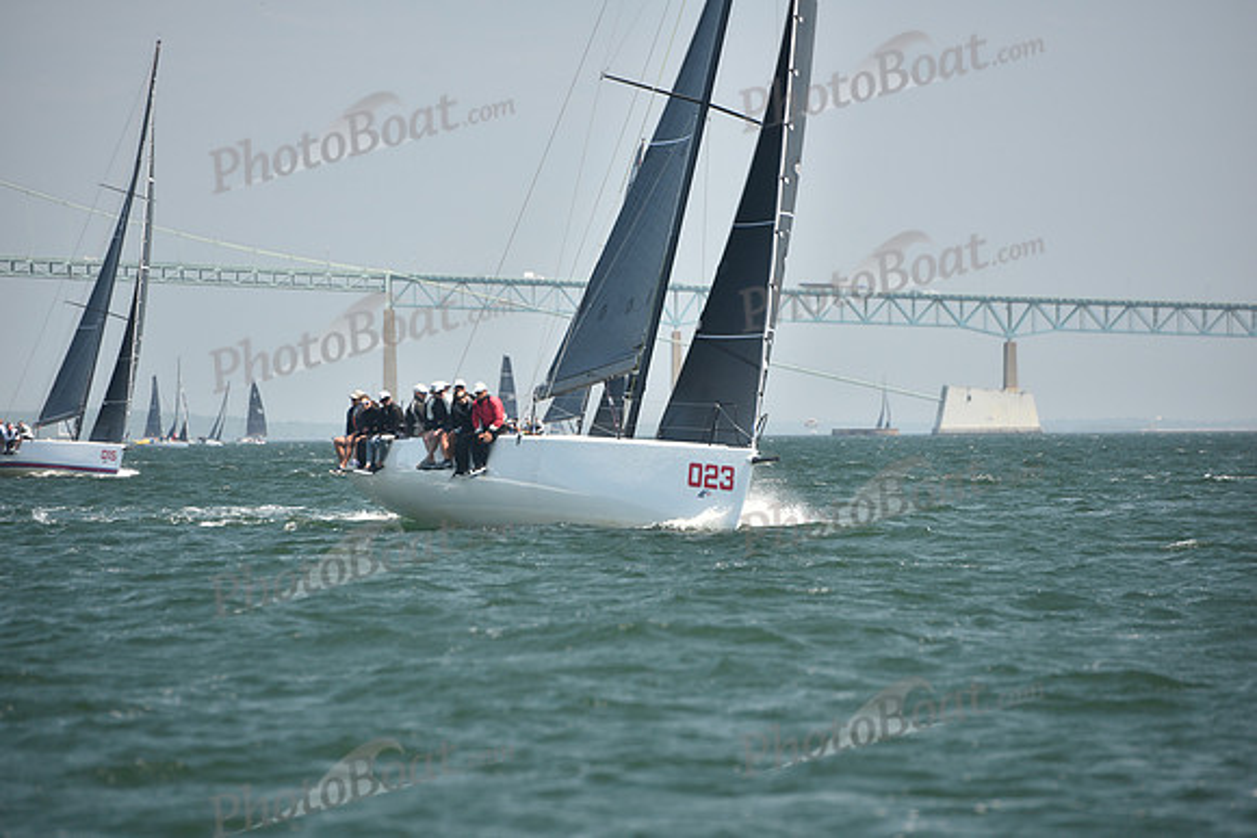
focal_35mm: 200
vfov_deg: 6.9
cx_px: 628
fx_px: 6985
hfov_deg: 10.3
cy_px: 419
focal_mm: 200
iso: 250
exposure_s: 1/640
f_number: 4.5
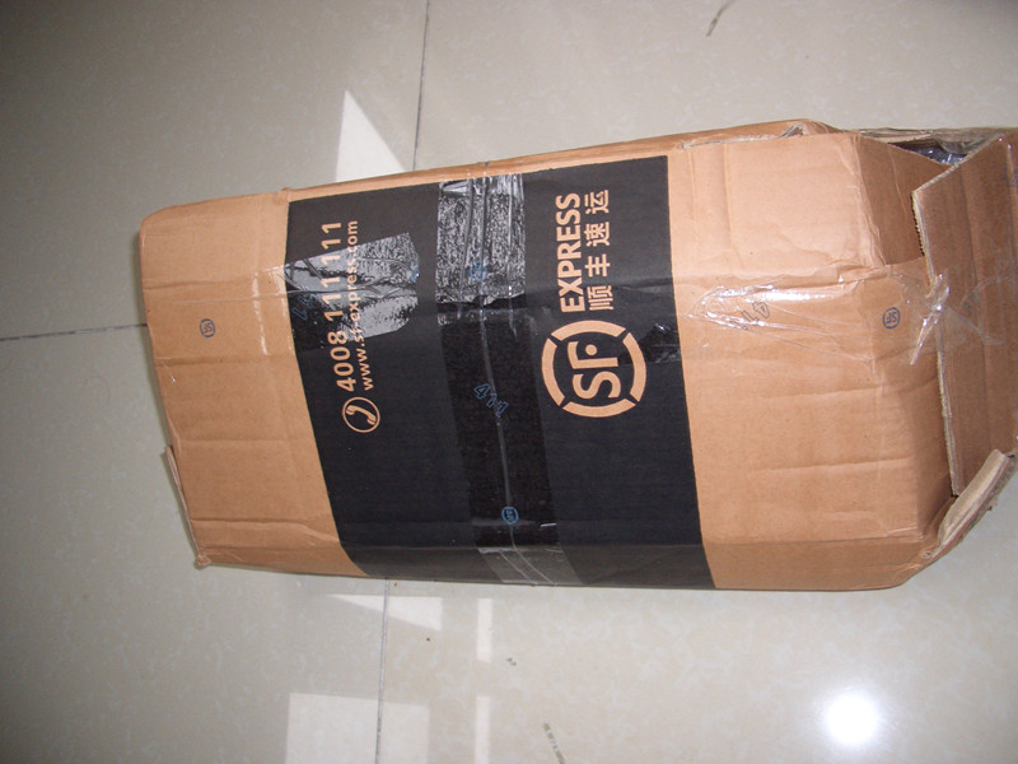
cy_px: 382
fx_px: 1029
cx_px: 509
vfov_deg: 40.7
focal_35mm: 35
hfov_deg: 52.6
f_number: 2.6
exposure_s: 1/60
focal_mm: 5.8
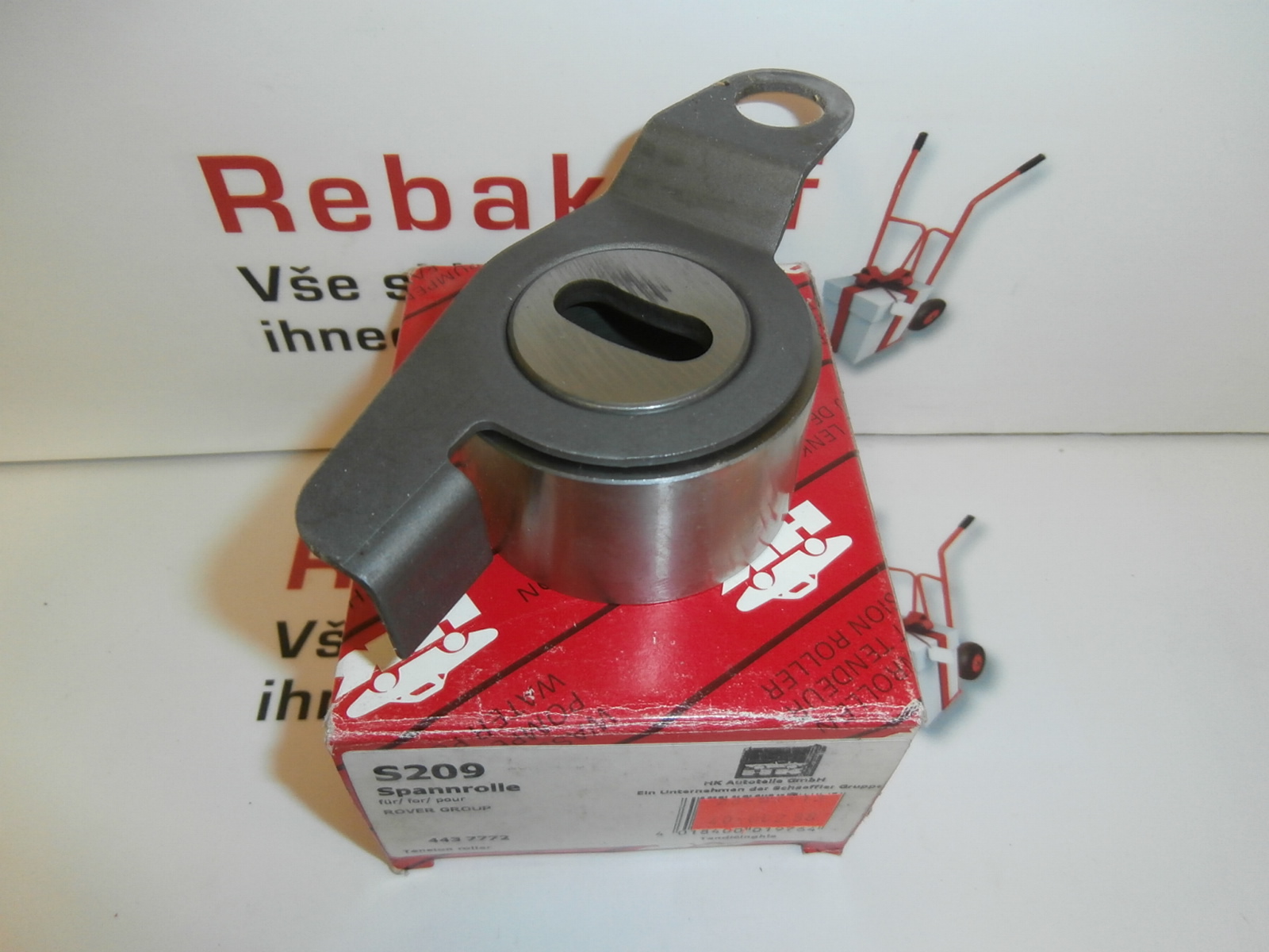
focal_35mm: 24
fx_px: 880
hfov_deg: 71.6
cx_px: 634
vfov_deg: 56.8
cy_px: 476
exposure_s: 1/30
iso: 200
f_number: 3
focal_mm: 4.2
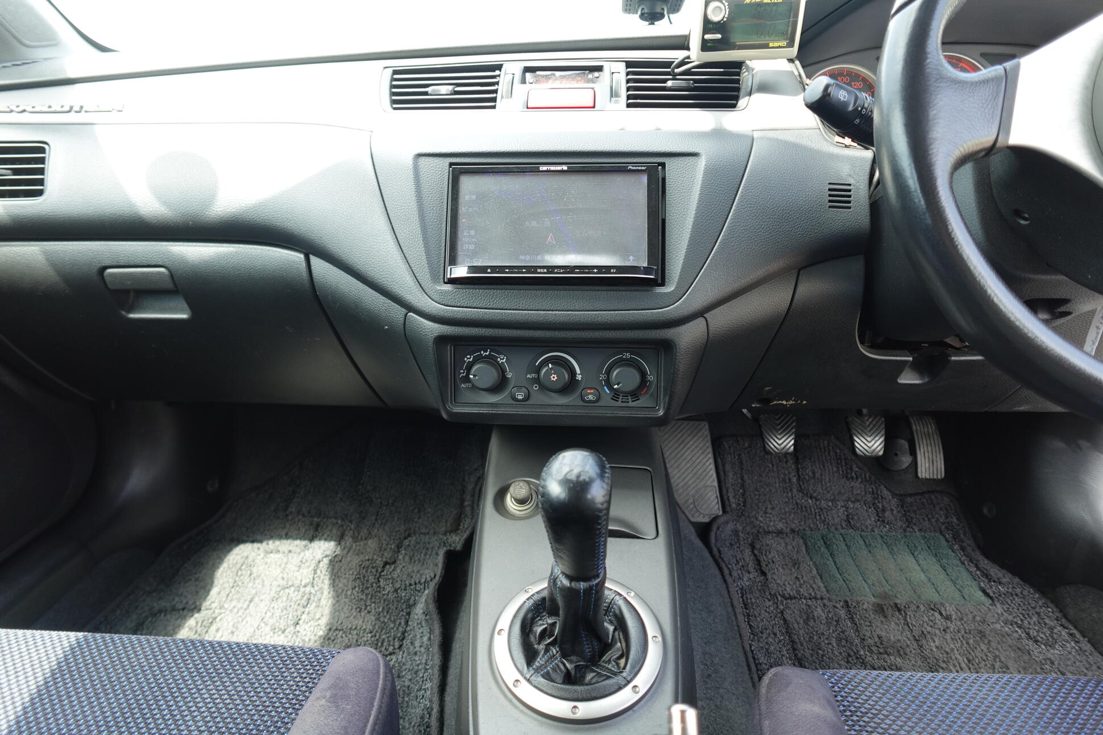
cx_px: 552
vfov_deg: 61.9
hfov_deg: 84.0
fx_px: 613
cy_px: 368
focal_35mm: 20
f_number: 2
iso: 125
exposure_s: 1/160
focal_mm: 7.6
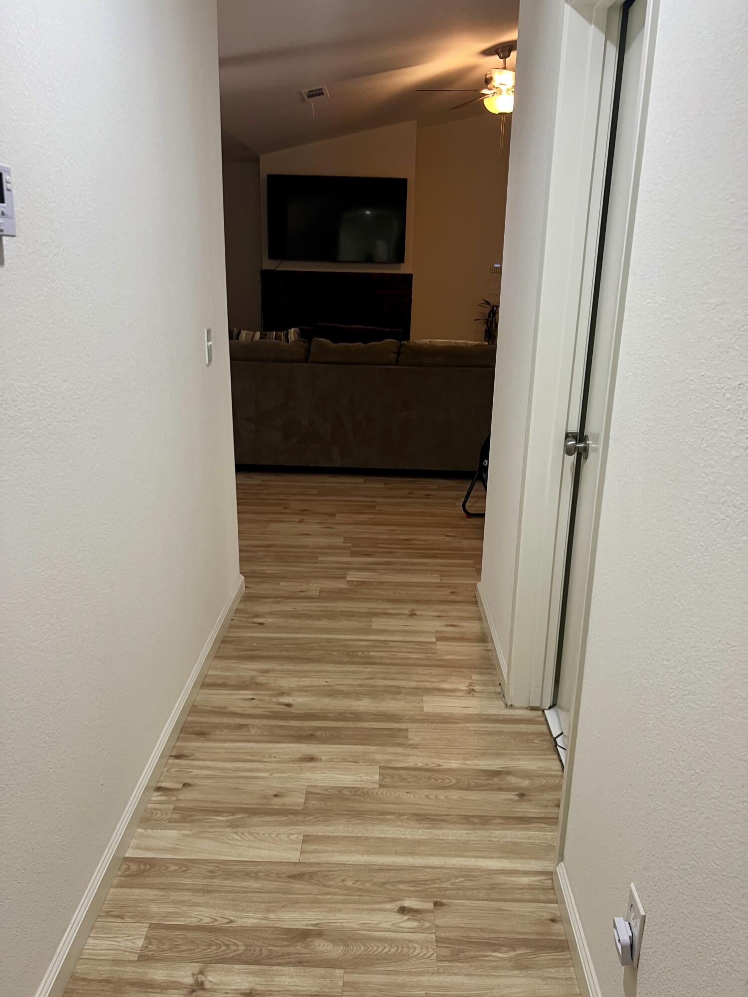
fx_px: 749
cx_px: 374
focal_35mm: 26
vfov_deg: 67.3
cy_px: 498
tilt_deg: -17.9
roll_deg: +0.4
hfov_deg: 53.1
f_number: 1.5
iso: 100
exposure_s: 1/60
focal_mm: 5.7
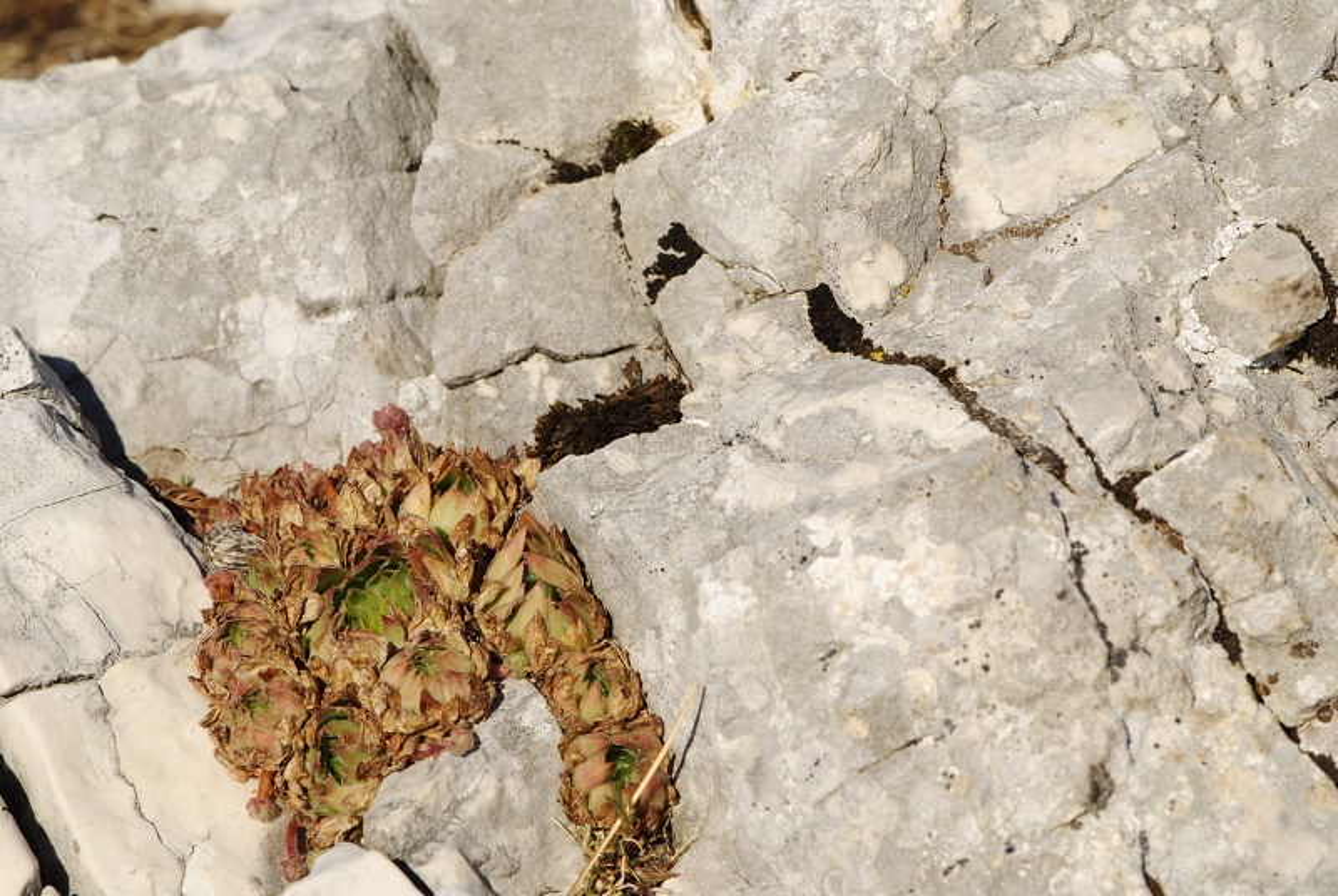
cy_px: 448
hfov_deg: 16.0
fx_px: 4746
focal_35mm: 128
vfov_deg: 10.8
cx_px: 669
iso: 100
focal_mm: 85
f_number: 13
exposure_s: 1/160
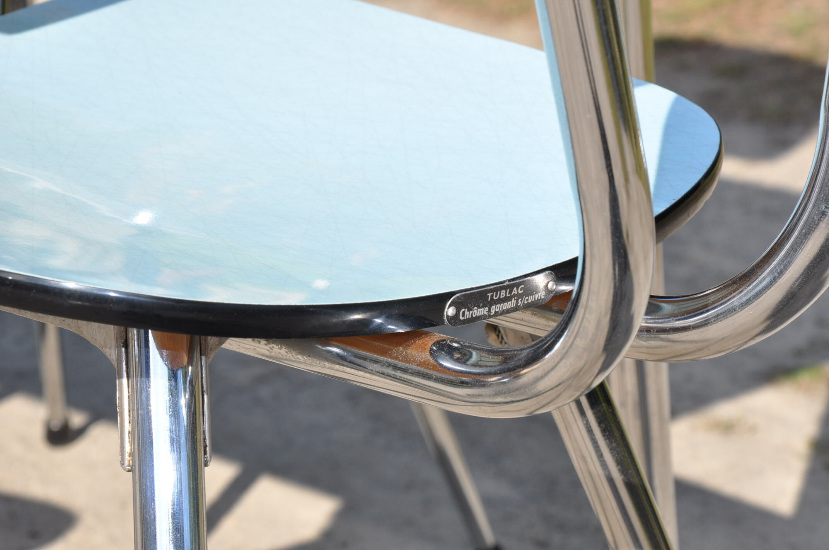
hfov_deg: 13.1
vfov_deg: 8.7
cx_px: 414
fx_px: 3622
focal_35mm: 158
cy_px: 275
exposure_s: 1/200
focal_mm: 105
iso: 320
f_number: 16
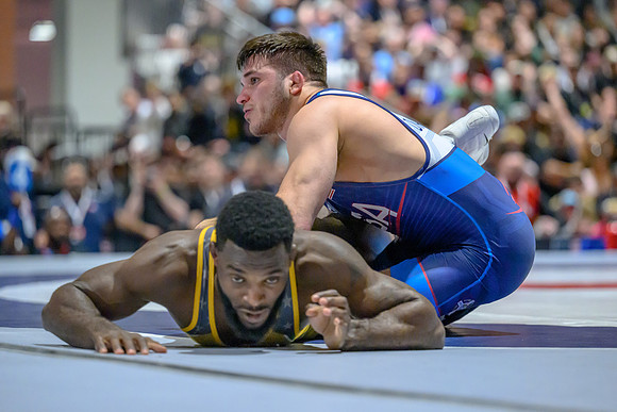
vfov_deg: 9.3
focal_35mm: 148
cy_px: 199
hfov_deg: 13.8
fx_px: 2544
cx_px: 290
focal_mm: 135
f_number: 2.8
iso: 10000
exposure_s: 1/640
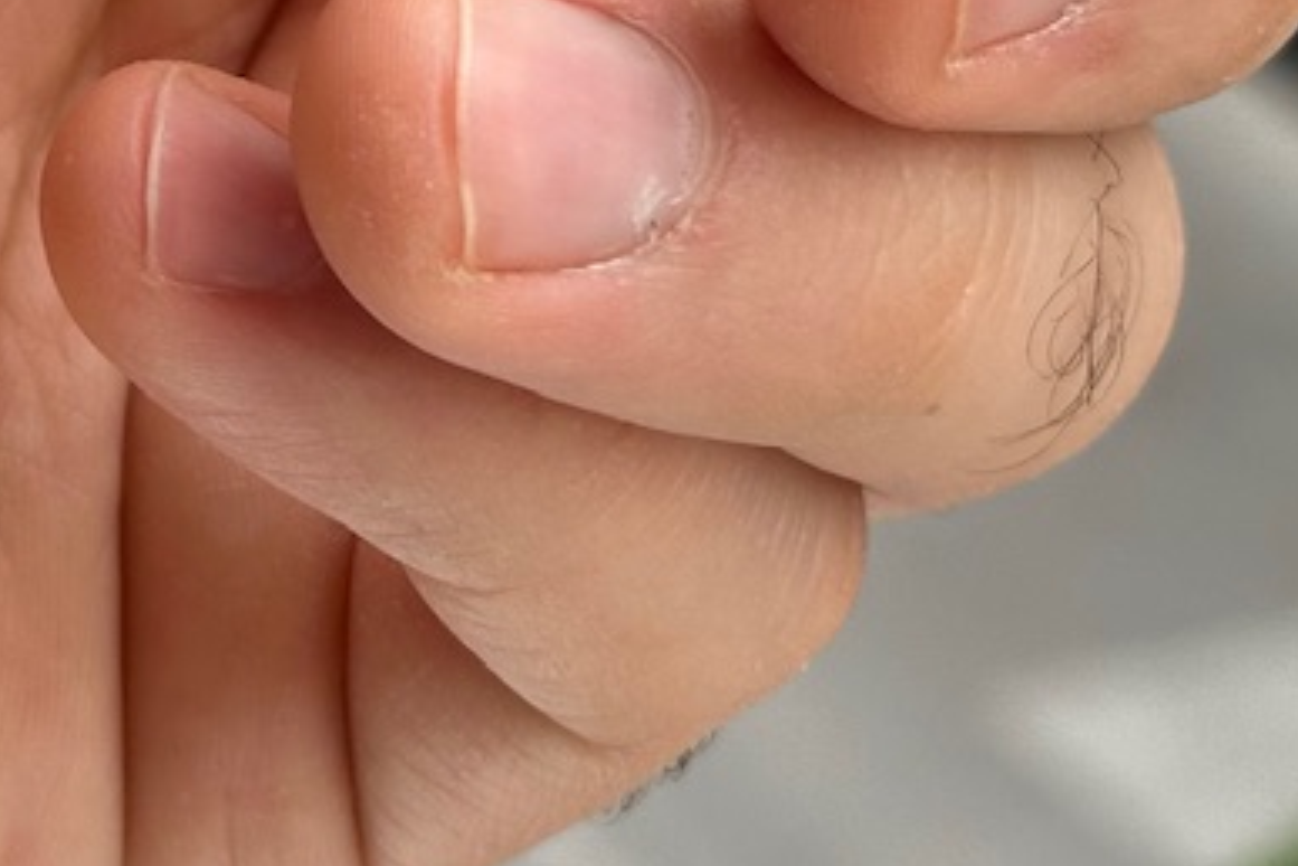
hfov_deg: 12.3
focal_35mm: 165
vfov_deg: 8.0
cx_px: 84
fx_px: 5949
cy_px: -712
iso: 64
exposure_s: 1/773
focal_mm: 6.86
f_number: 1.78
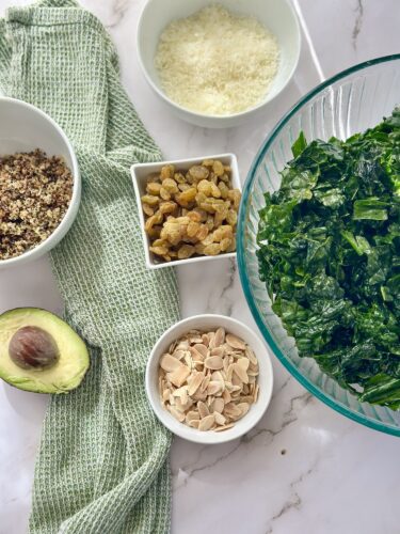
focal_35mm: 48
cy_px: 267
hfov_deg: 30.3
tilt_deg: -79.7
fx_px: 740
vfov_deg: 39.7
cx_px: 200
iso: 80
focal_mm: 6.86
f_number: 1.78
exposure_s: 1/944
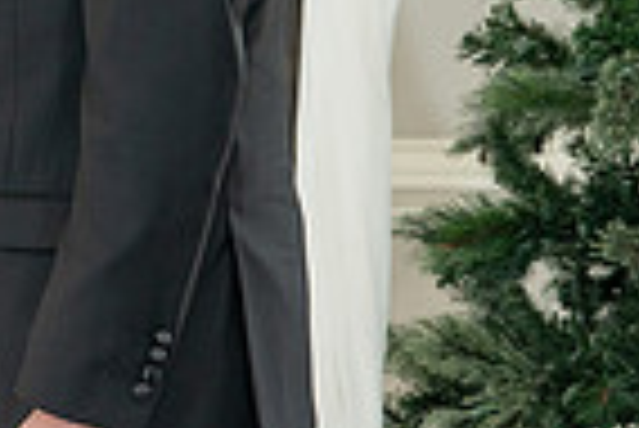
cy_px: -232
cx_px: -638
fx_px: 7001
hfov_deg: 5.1
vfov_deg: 3.5
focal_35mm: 394
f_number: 4
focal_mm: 90
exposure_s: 1/200
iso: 1000
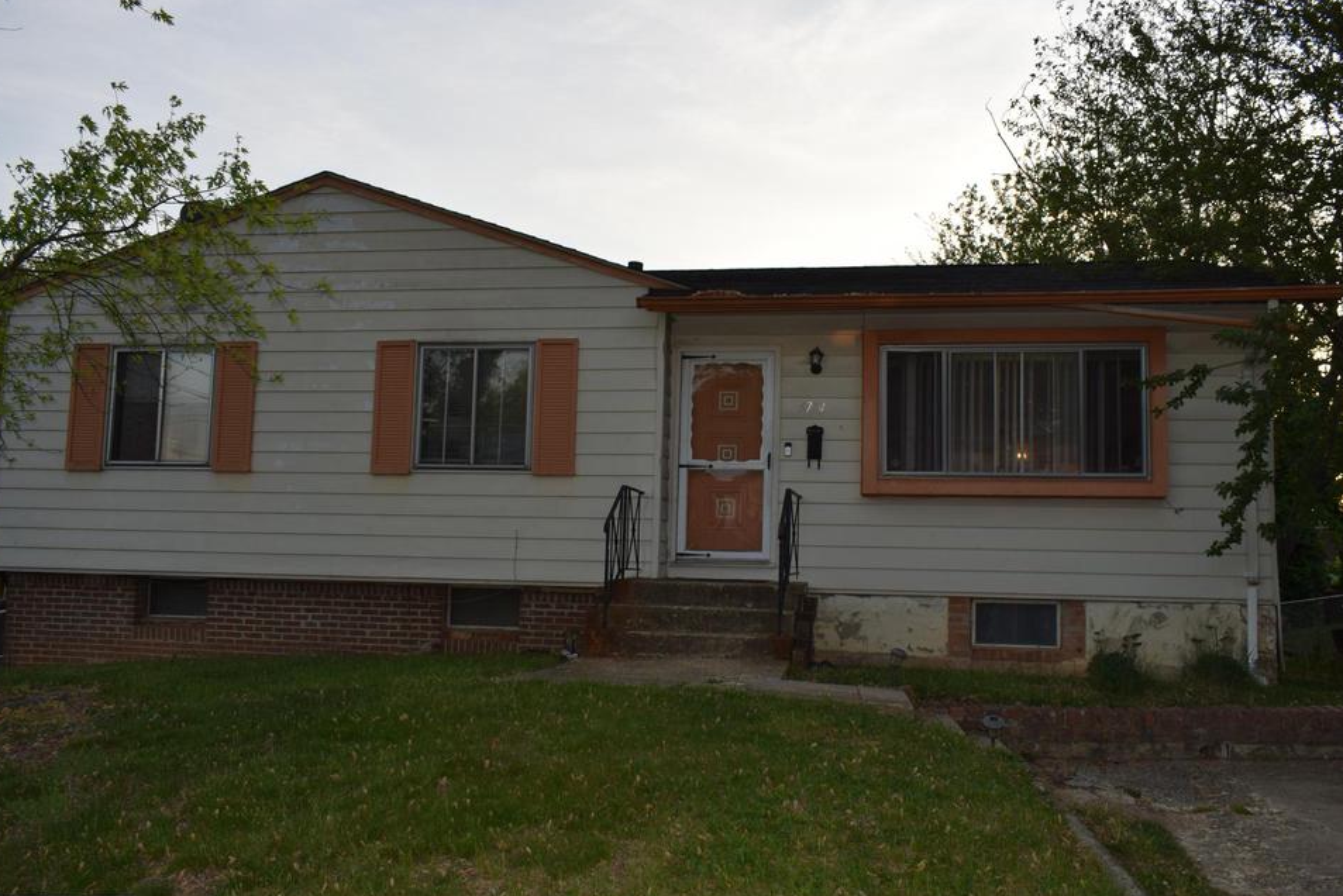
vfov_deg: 45.0
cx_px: 702
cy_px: 467
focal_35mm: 29
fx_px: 1082
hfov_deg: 63.6
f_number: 5.6
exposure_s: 1/125
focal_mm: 18
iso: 140
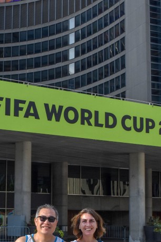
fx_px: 429
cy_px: 159
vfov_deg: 31.2
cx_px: 55
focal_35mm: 64
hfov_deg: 21.2
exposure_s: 1/1500
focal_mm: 18
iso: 400
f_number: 5.6
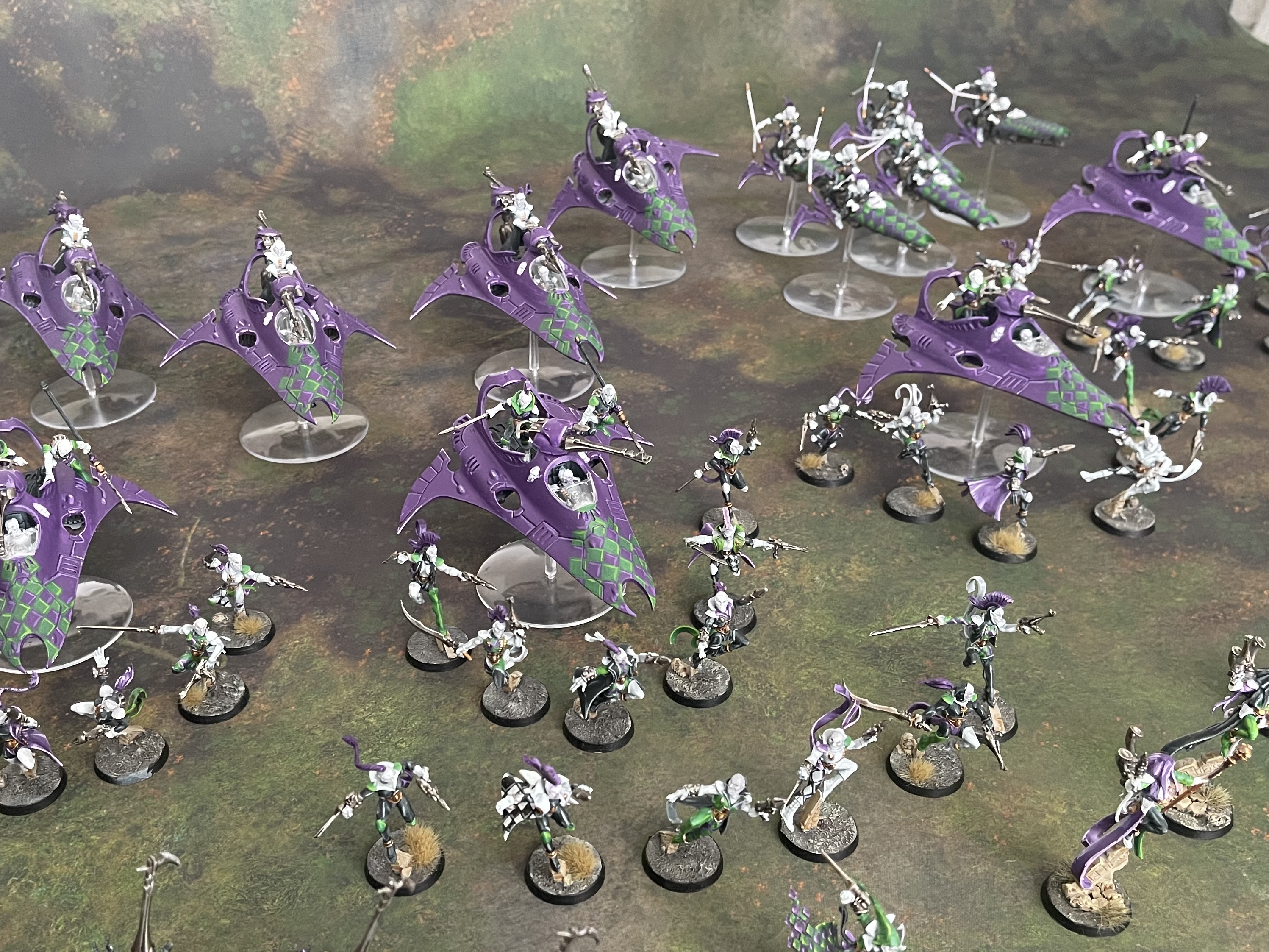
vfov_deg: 40.5
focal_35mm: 35
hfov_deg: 52.4
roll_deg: +1.0
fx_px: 1283
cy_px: 568
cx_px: 541
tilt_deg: -37.6
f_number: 1.6
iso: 500
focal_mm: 5.1
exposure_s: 1/45
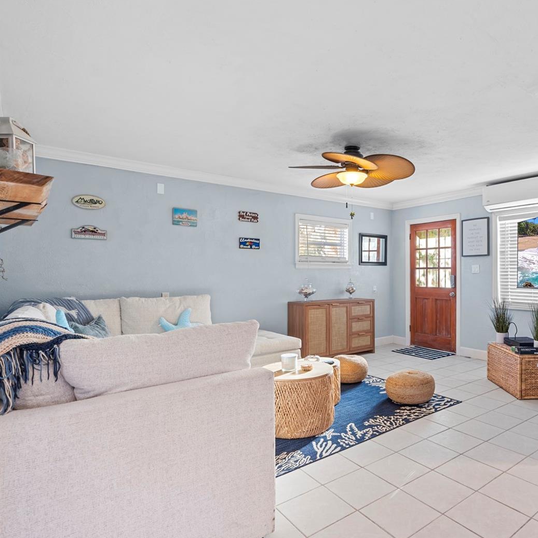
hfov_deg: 70.2
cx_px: 357
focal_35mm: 21
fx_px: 369
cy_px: 270
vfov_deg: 72.1
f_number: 9
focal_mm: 16
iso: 250
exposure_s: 5
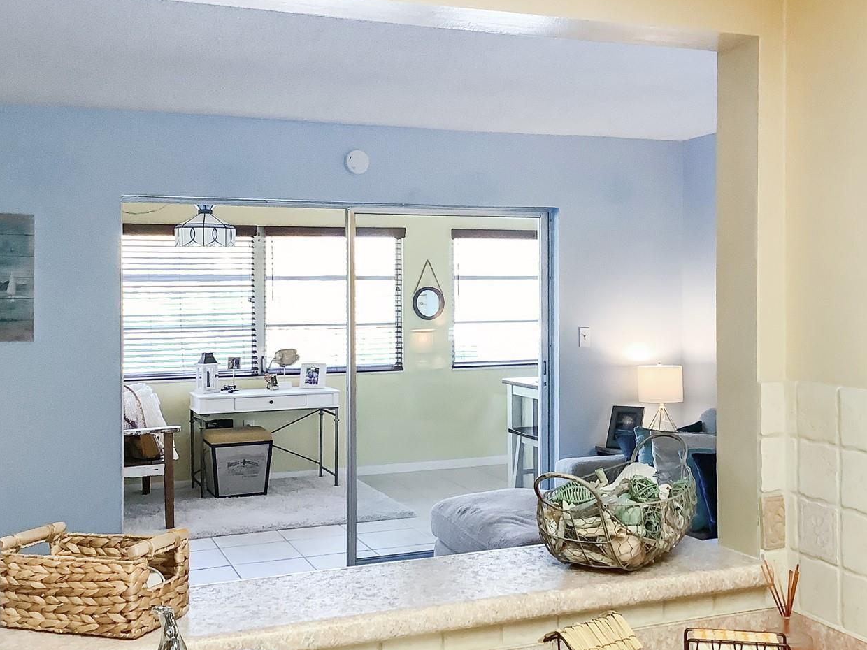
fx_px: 1002
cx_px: 432
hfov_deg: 46.8
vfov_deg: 36.0
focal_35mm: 40
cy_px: 325
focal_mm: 3.3
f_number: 2.4
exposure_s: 1/60
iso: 100
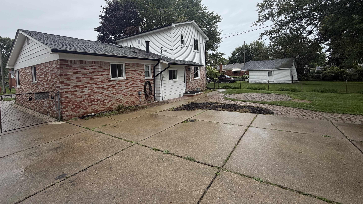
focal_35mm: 16
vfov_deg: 66.3
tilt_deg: -2.0
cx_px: 182
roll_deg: +2.0
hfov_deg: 99.4
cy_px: 79
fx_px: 154
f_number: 2.2
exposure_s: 1/502
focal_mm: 2.22
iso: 50
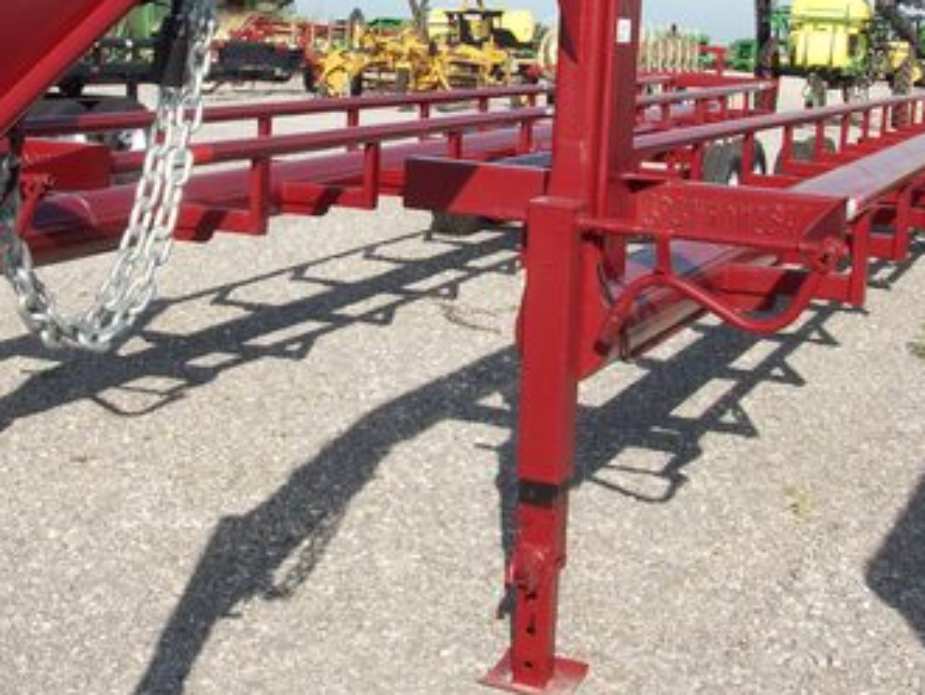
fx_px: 1498
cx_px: 440
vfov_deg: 25.8
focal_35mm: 56
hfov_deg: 34.3
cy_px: 160
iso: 64
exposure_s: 1/328
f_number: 5.5
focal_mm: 5.7
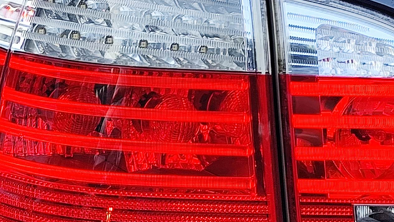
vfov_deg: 9.3
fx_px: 1358
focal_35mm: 130
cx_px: 112
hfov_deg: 16.4
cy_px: -14
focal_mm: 6.19
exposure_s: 1/205
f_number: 1.65
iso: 50
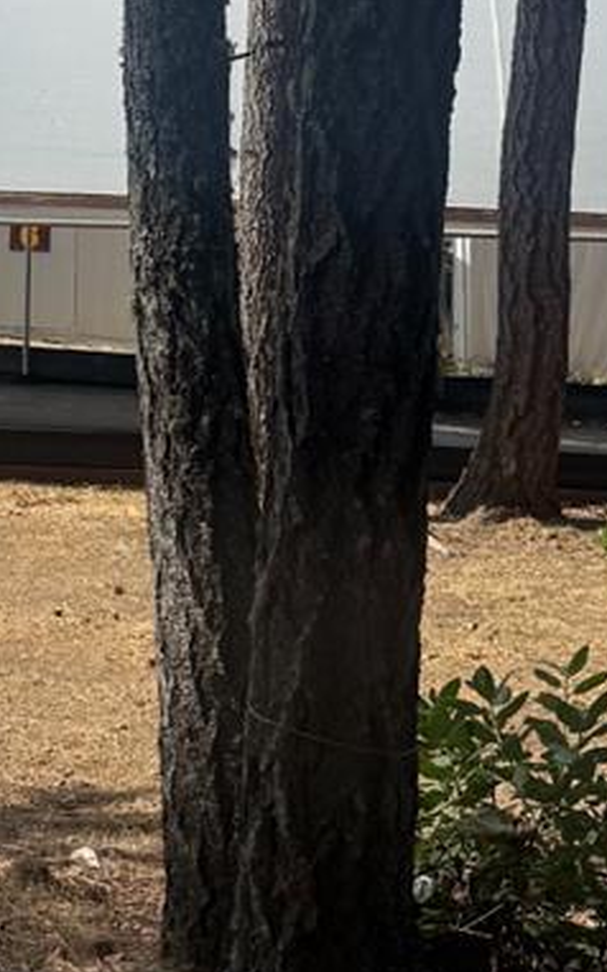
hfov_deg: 12.3
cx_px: -371
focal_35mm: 100
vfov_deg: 20.4
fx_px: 2648
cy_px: 103
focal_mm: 6.76
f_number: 1.78
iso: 80
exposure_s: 1/5714
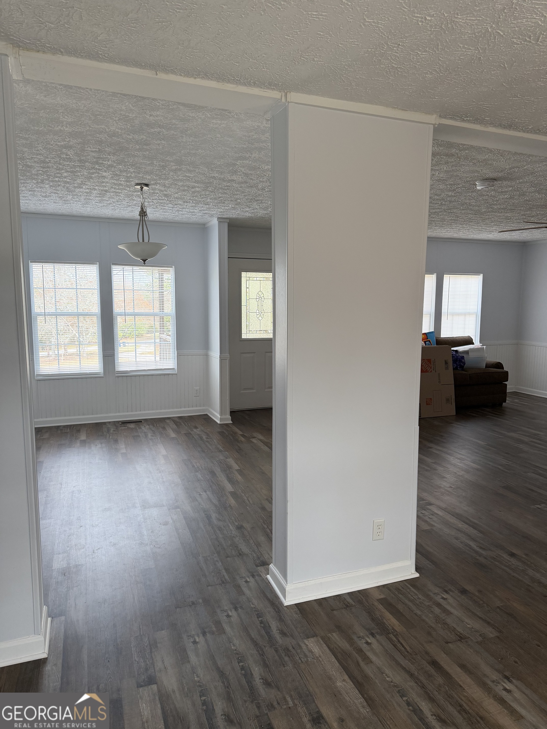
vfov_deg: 71.6
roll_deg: -0.6
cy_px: 364
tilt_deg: -7.2
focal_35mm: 24
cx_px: 274
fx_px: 506
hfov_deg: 56.8
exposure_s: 1/211
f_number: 1.78
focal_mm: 6.76
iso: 160
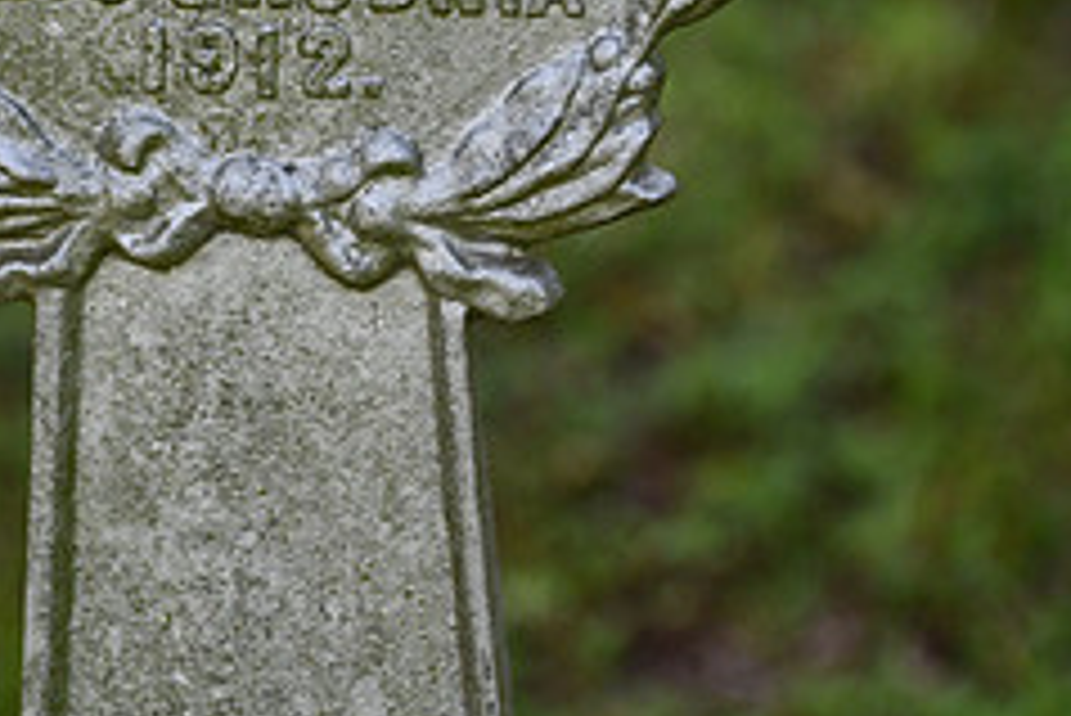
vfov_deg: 2.6
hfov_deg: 3.9
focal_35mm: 528
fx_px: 15717
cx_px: 252
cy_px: -83
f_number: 6
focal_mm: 145
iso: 400
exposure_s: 1/500
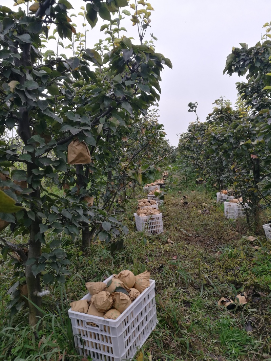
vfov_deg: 65.3
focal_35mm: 27
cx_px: 136
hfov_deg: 51.3
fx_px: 282
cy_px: 180
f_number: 2.2
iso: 100
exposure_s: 1/100
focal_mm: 4.5
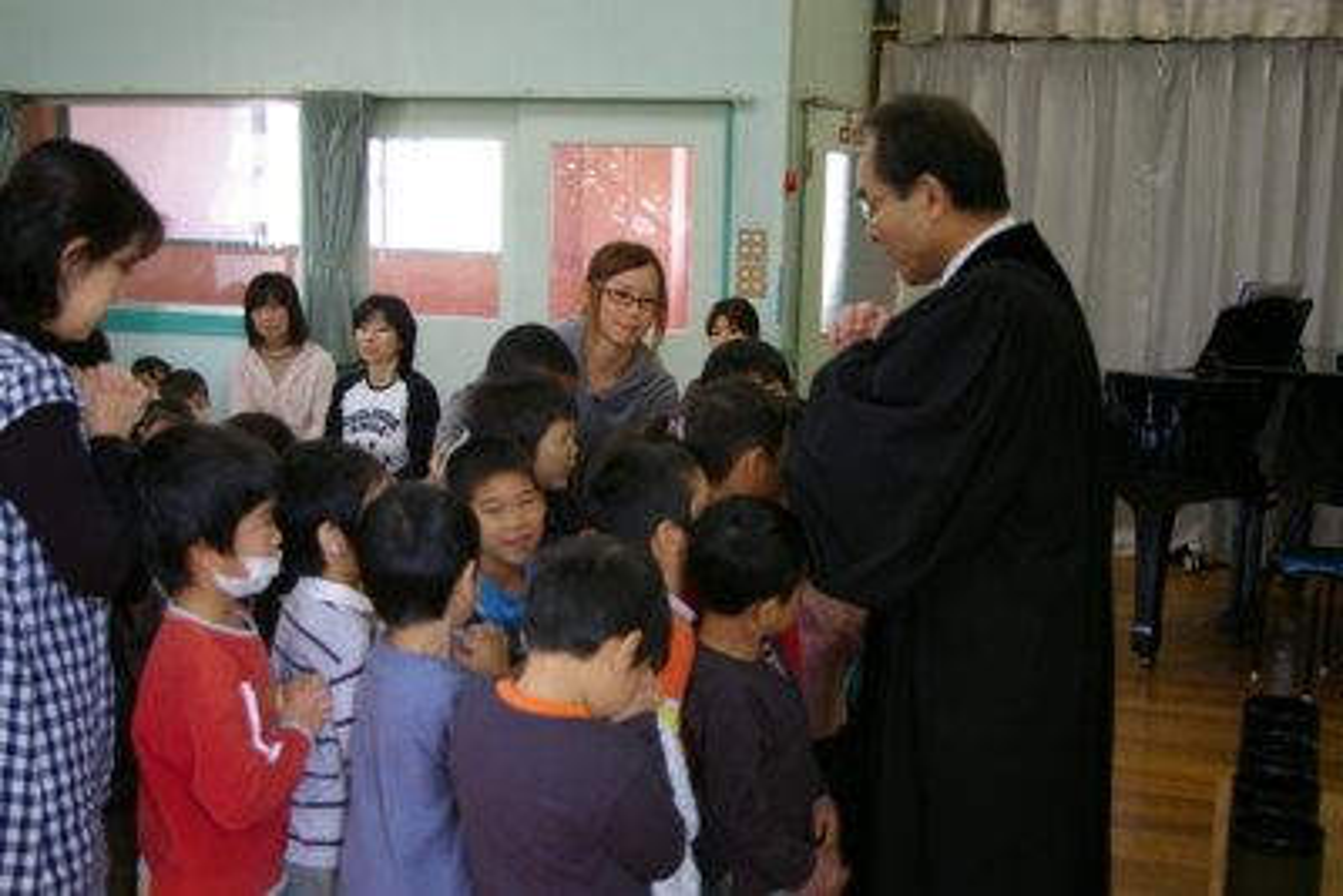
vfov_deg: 29.0
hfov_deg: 42.3
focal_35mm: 46
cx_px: 672
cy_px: 448
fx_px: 1735
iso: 400
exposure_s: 1/30
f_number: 4
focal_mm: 31
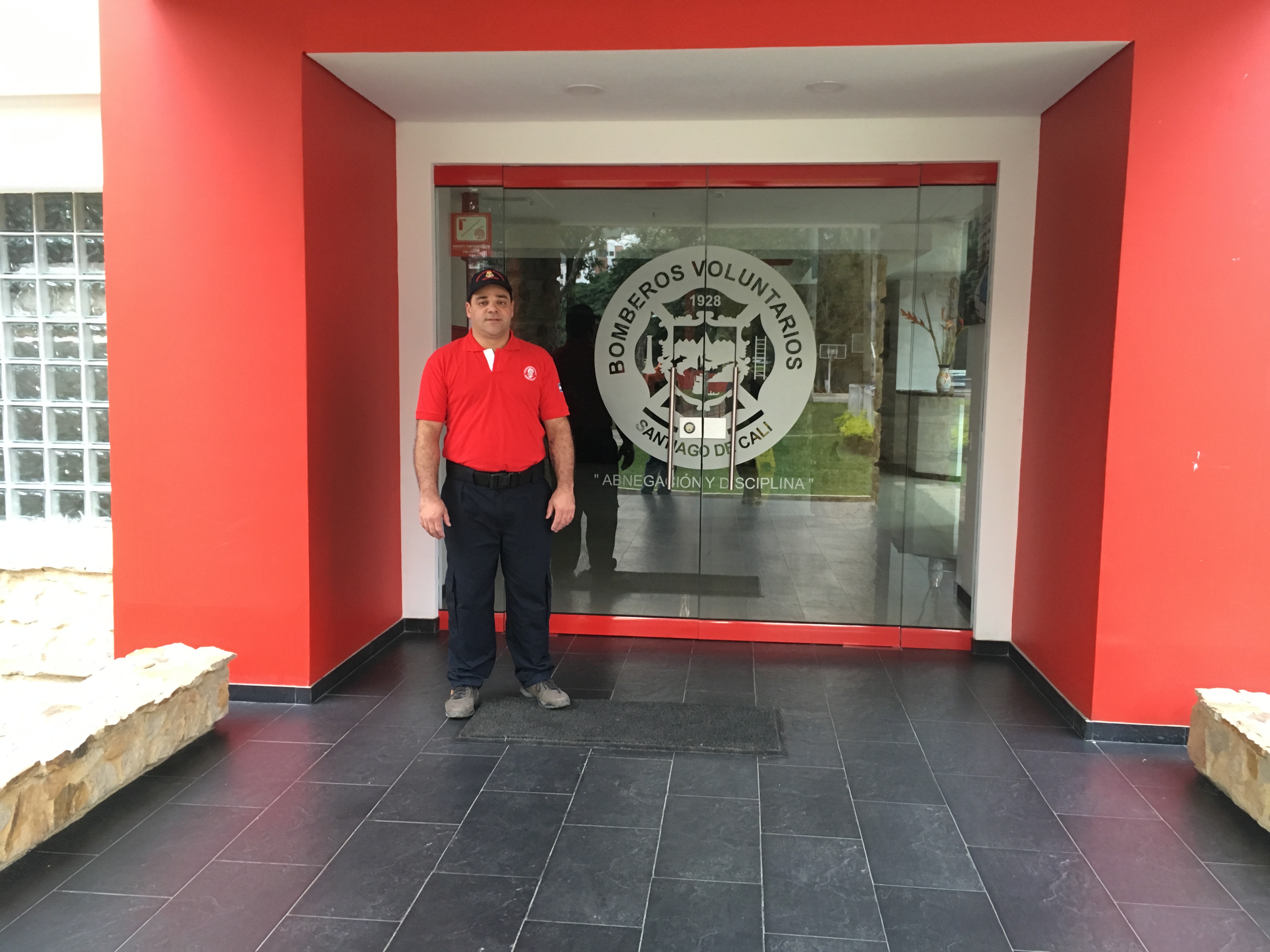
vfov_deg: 48.2
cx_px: 635
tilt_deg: -7.7
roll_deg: -0.9
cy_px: 476
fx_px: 1064
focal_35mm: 29
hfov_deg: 61.7
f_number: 2.2
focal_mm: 4.15
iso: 100
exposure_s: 1/30
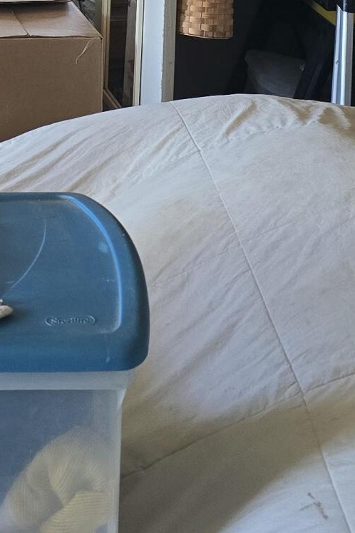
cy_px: -183
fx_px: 1421
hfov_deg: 13.7
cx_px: -96
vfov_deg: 19.4
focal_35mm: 96
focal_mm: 6.3
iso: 200
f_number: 1.7
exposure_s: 1/120
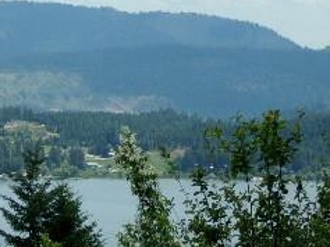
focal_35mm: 292
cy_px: 164
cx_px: 82
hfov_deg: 6.8
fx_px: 2785
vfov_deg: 5.1
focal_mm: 19.6
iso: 80
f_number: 6.6
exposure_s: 1/400
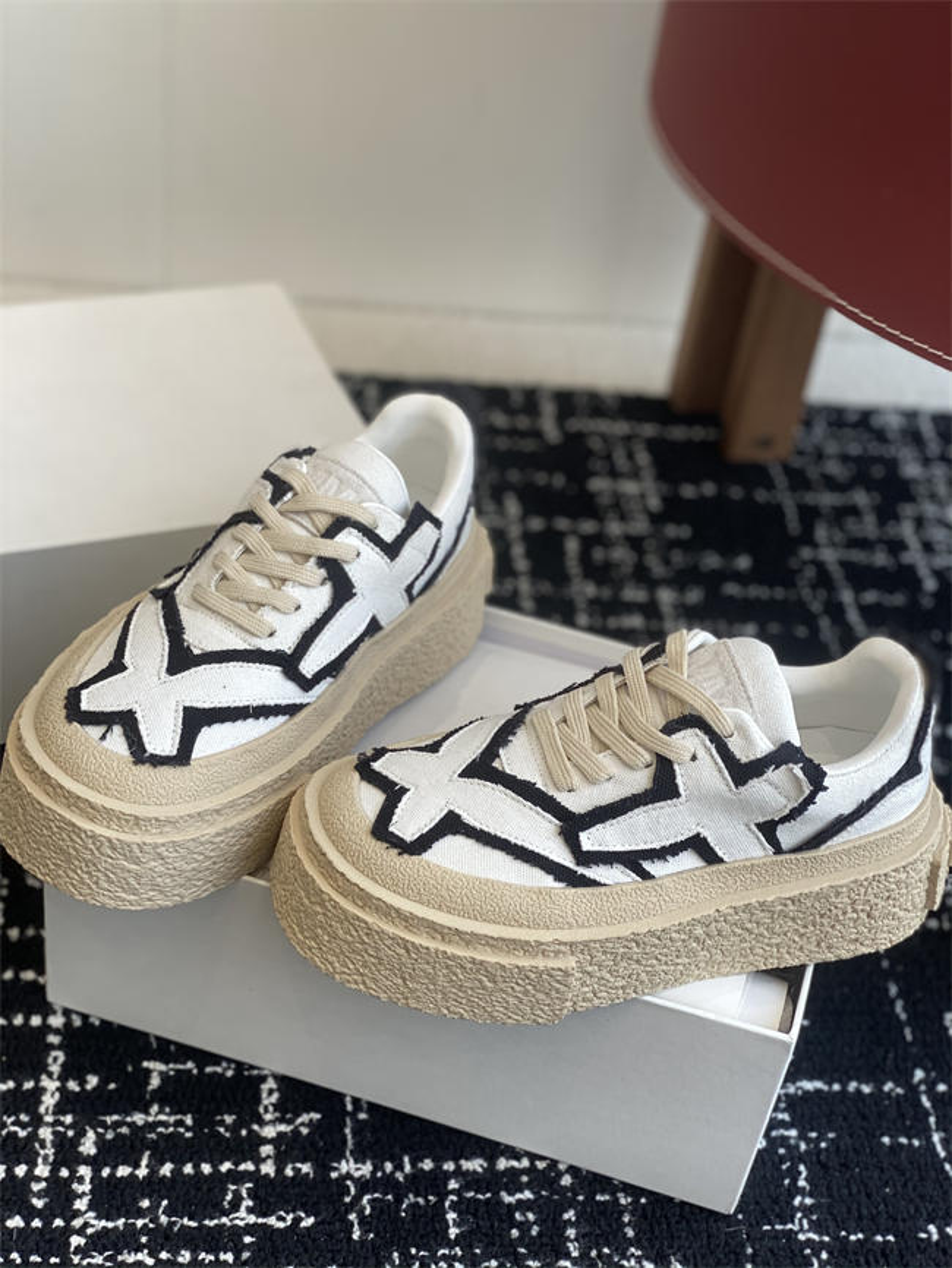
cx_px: 476
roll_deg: -8.8
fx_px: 1906
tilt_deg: -38.4
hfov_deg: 28.0
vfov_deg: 36.8
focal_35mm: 52
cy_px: 634
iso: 20
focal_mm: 6
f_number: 2
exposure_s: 1/135
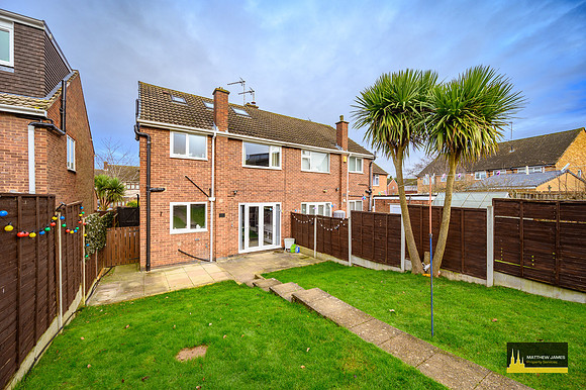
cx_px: 293
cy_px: 195
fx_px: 228
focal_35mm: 14
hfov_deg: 104.3
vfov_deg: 81.1
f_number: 7.1
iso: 100
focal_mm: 14
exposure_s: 1/60
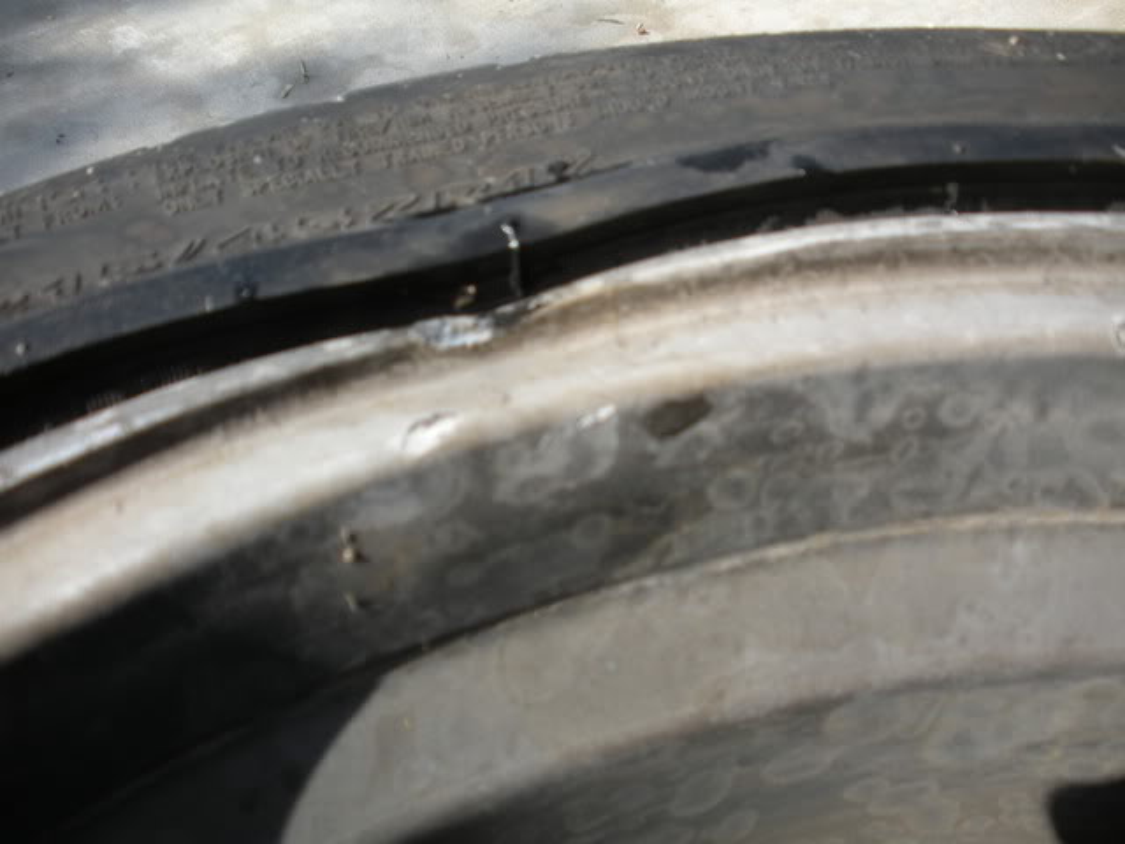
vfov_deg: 40.7
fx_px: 1137
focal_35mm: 35
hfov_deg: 52.6
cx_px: 562
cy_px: 422
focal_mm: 6.3
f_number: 3.5
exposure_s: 1/220
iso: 64
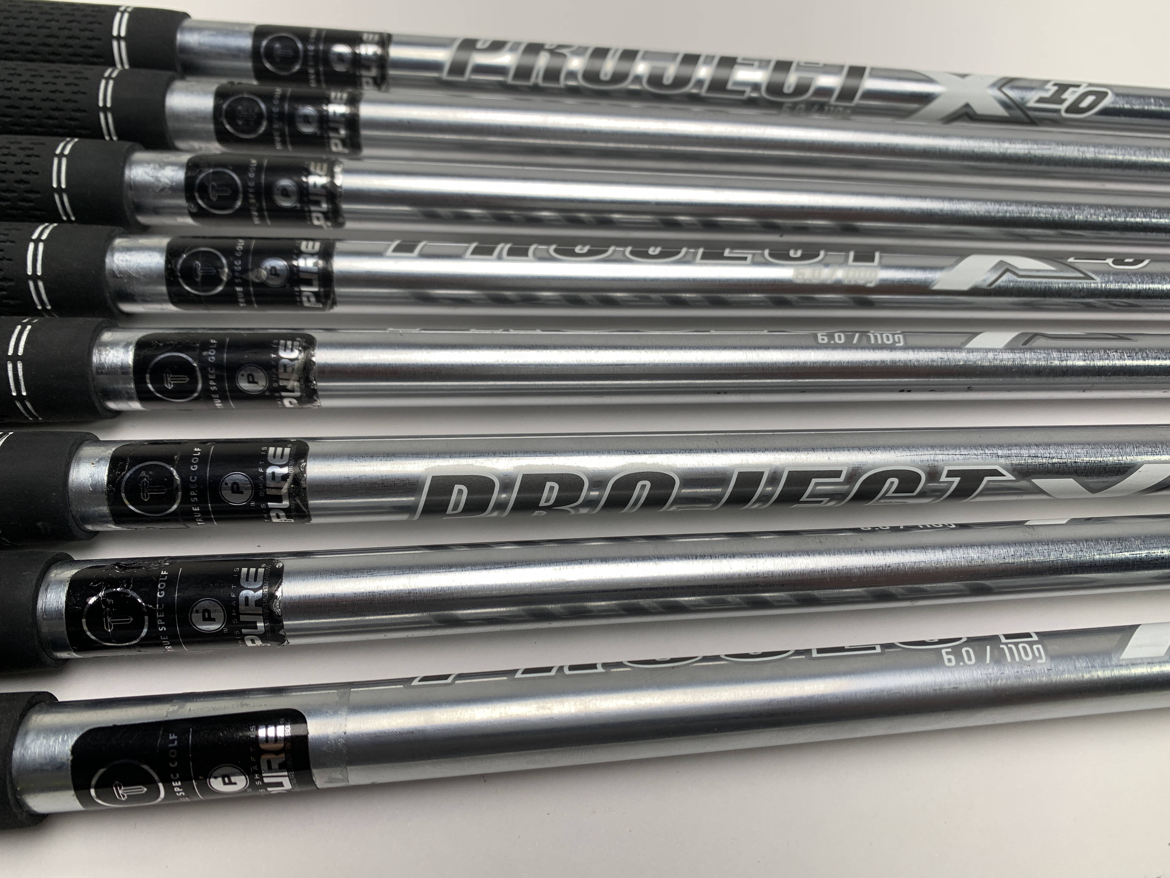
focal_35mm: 26
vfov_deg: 53.1
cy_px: 439
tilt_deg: -57.4
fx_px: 879
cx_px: 585
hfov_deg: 67.3
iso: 25
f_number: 1.8
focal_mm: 4.25
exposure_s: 1/284
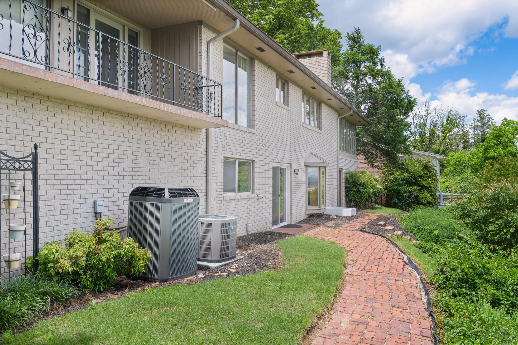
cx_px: 259
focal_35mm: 27
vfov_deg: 47.9
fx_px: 388
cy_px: 172
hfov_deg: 67.4
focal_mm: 27
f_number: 7.1
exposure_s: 1/1000
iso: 320
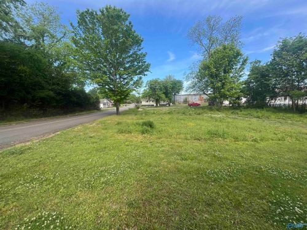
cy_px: 115
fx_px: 115
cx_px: 154
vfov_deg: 89.9
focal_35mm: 13
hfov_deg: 106.2
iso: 32
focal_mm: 1.57
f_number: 1.8
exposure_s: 1/541
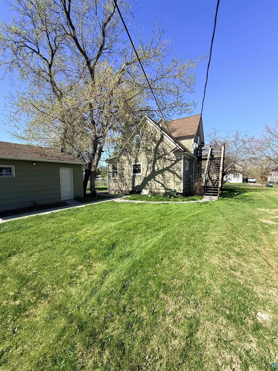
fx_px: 150
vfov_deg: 102.1
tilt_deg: -2.5
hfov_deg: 85.7
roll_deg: +0.7
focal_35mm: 14
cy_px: 186
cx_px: 139
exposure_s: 1/1033
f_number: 2.2
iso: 50
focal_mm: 2.22
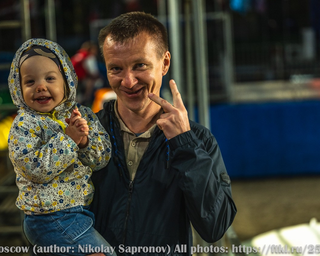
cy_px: 129
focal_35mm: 93
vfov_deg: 16.5
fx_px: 881
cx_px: 146
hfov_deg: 20.6
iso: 1250
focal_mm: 82
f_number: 2.8
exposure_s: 1/640
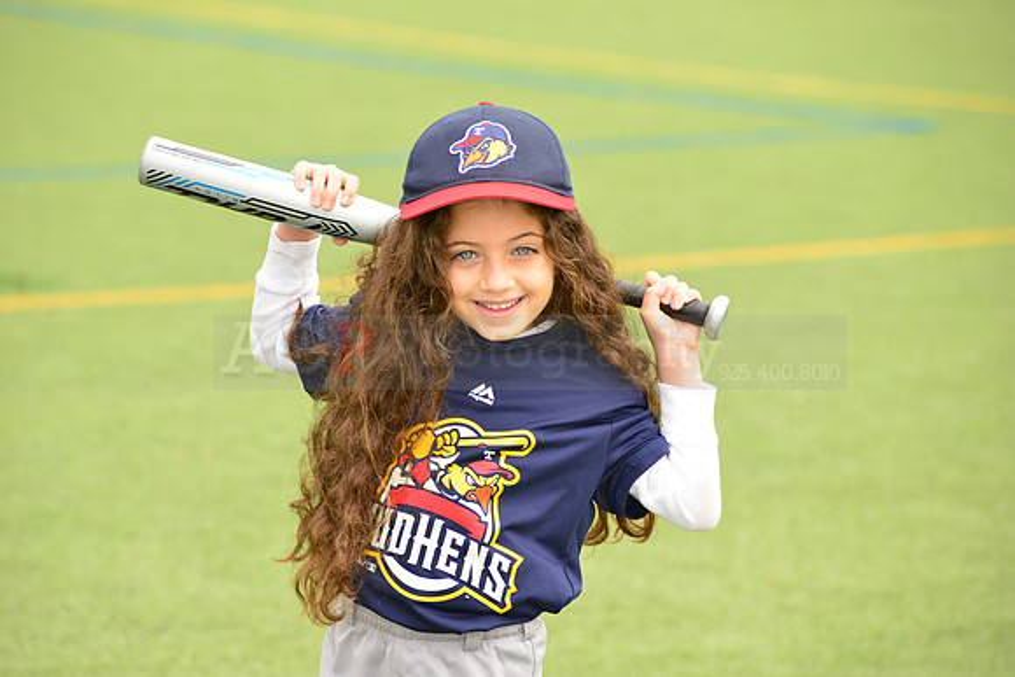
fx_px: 5217
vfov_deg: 7.4
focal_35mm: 185
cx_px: 508
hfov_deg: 11.1
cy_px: 338
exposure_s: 1/200
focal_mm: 185
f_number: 8
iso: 250
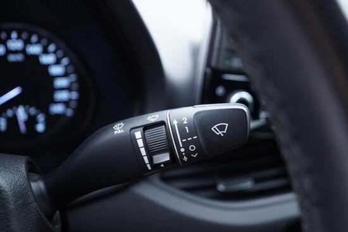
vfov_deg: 36.9
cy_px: 116
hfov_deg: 53.1
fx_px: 348
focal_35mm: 36
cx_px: 174
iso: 320
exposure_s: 1/40
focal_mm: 24
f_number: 2.8
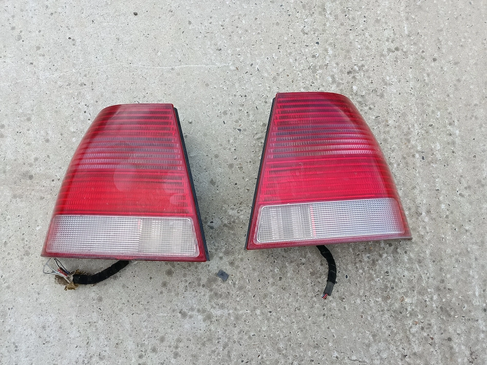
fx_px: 338
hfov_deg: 71.6
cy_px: 182
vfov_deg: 56.8
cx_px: 244
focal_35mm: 24
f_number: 1.7
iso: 63
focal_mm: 5.24
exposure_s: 1/100
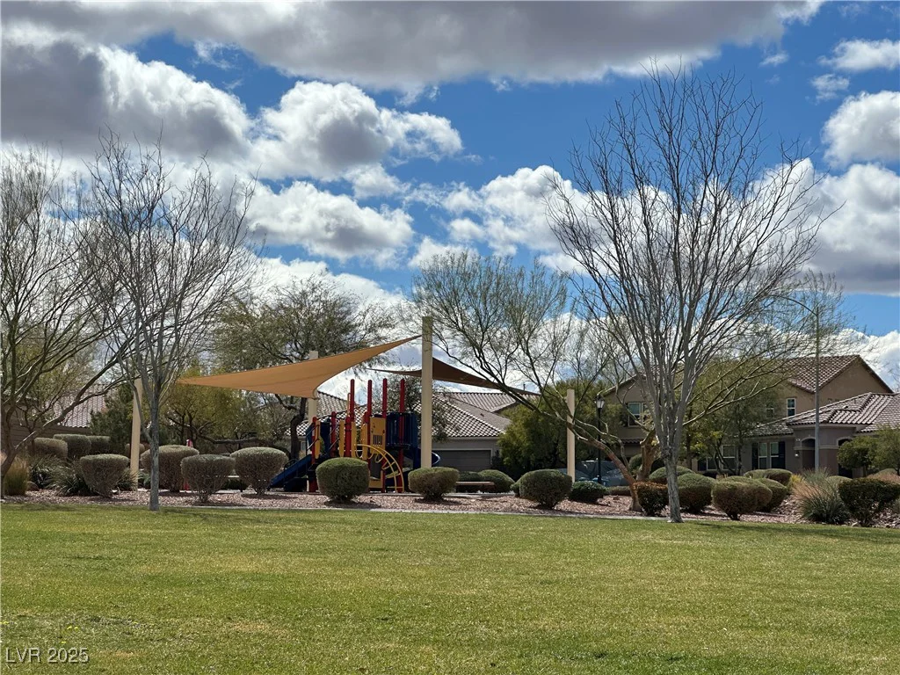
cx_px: 450
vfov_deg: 19.1
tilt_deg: +6.3
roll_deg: -0.8
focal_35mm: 77
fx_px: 2002
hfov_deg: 25.3
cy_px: 338
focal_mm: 9
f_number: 2.8
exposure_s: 1/1908
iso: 32
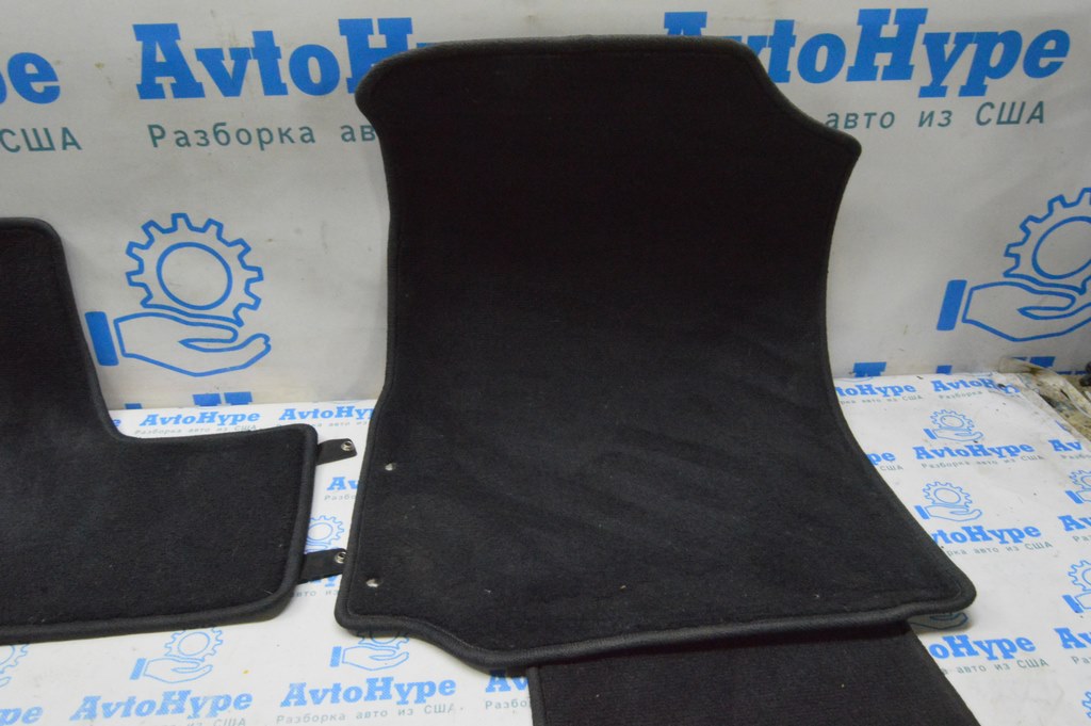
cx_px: 546
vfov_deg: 47.9
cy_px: 363
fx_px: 818
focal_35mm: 27
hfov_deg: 67.4
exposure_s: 1/15
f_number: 20
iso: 6400
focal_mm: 18
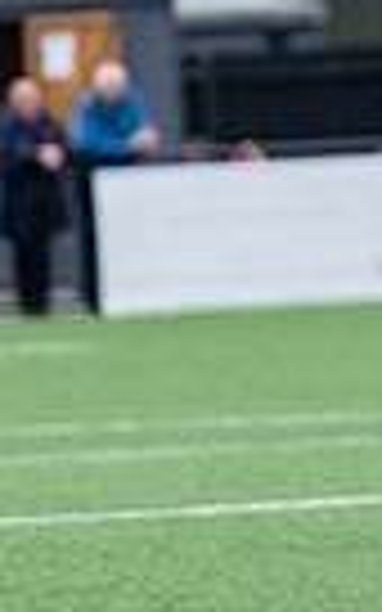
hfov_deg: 1.4
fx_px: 15841
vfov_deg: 2.2
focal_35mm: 951
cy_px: -430
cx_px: 1102
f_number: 4
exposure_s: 1/2500
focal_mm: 150
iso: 500
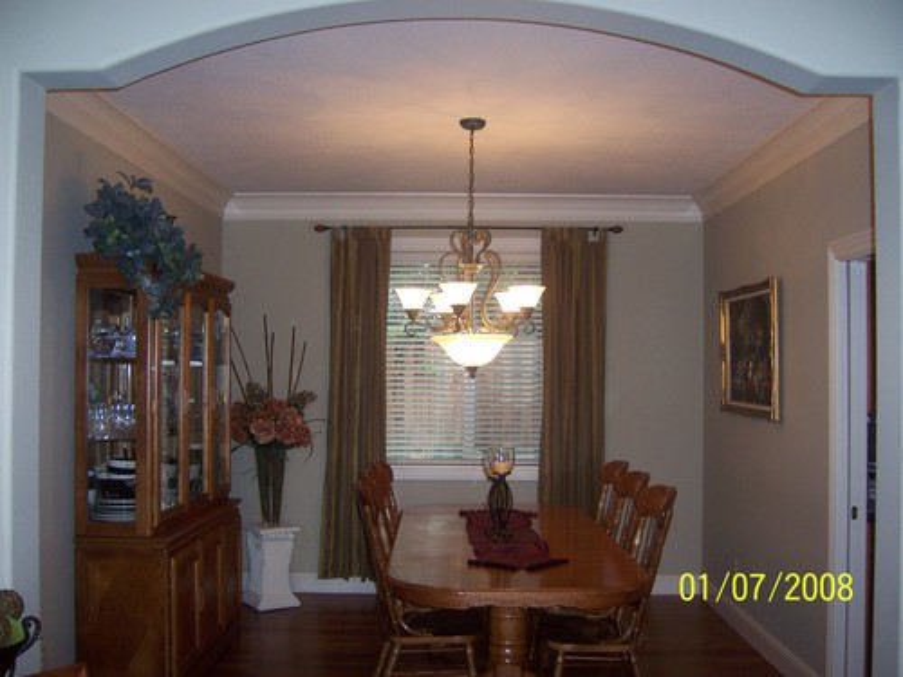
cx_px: 452
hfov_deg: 51.4
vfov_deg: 39.7
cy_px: 338
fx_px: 939
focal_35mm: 36
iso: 125
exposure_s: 1/60
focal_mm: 6.2
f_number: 2.8
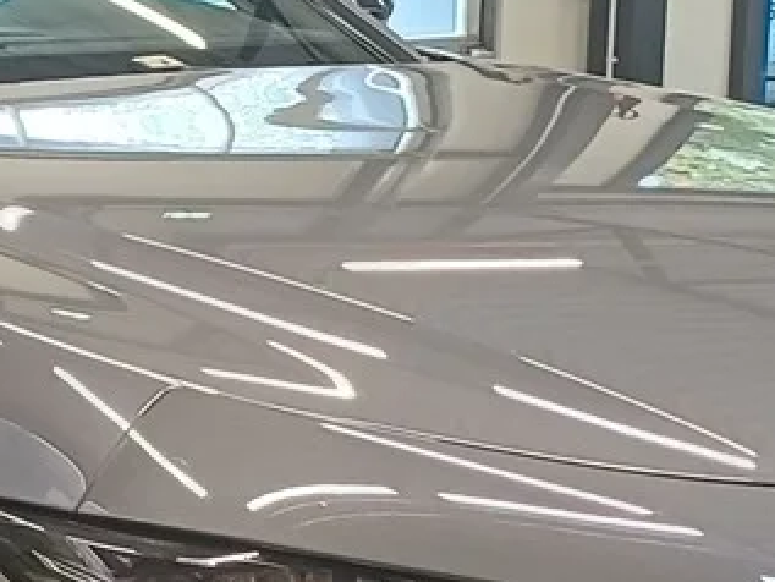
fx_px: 2822
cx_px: -117
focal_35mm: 126
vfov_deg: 11.7
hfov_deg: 15.2
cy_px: 428
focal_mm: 4.65
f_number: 1.8
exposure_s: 1/50
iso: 320
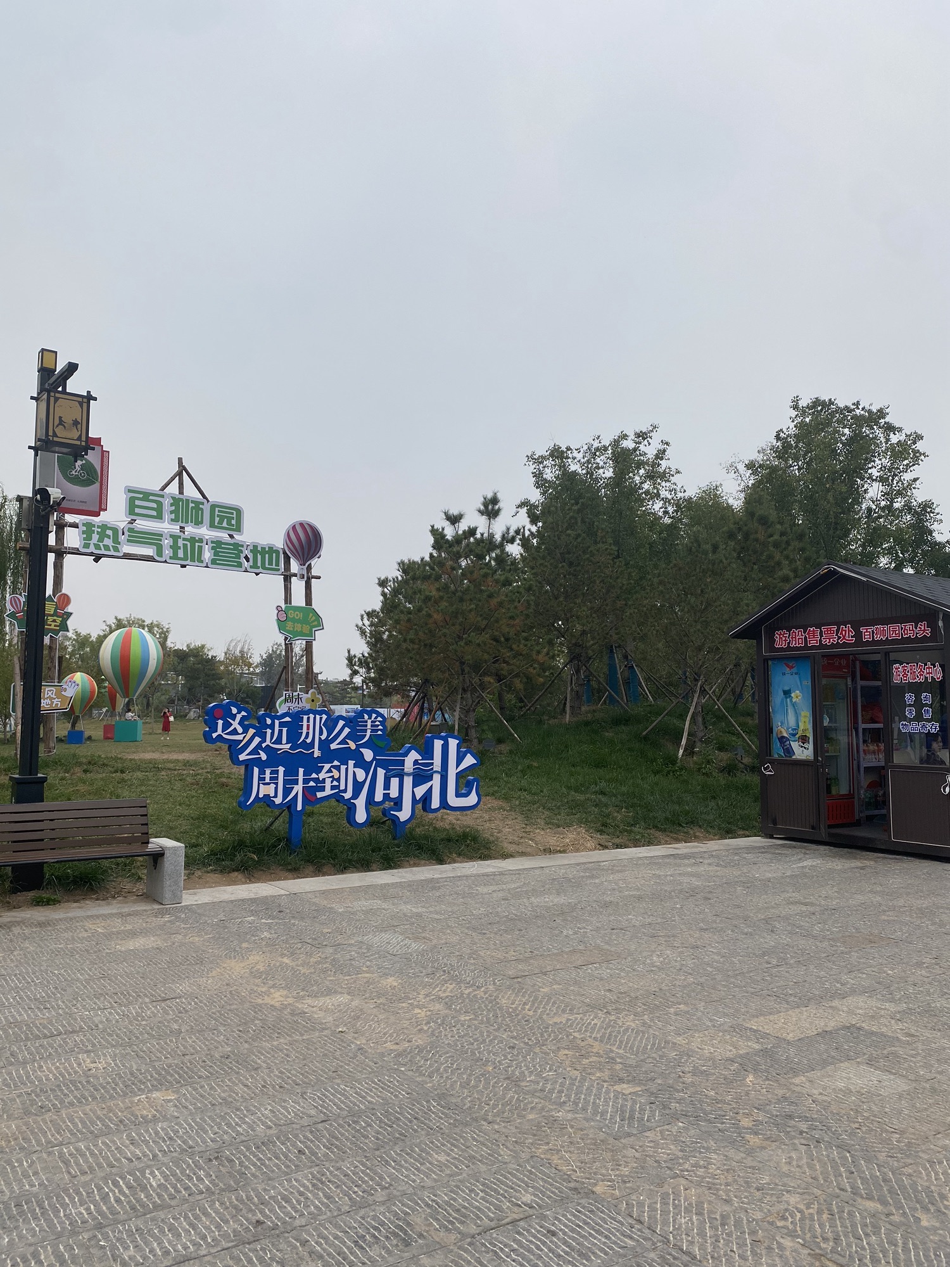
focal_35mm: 26
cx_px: 475
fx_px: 951
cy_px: 634
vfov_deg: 67.3
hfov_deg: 53.1
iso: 32
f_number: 1.8
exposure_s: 1/2028
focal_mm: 4.25
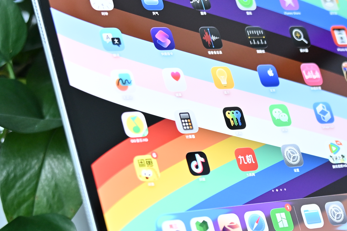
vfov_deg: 10.1
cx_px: 231
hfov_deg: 15.1
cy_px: 164
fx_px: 1311
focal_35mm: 136
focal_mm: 40
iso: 500
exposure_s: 1/200
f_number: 2.1
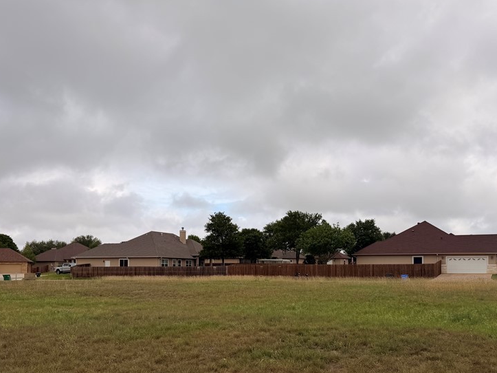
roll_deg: -0.1
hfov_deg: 53.7
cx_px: 287
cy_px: 258
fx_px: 488
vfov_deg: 41.1
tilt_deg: +1.2
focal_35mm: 34
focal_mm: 6.76
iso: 80
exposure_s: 1/4975
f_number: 1.78
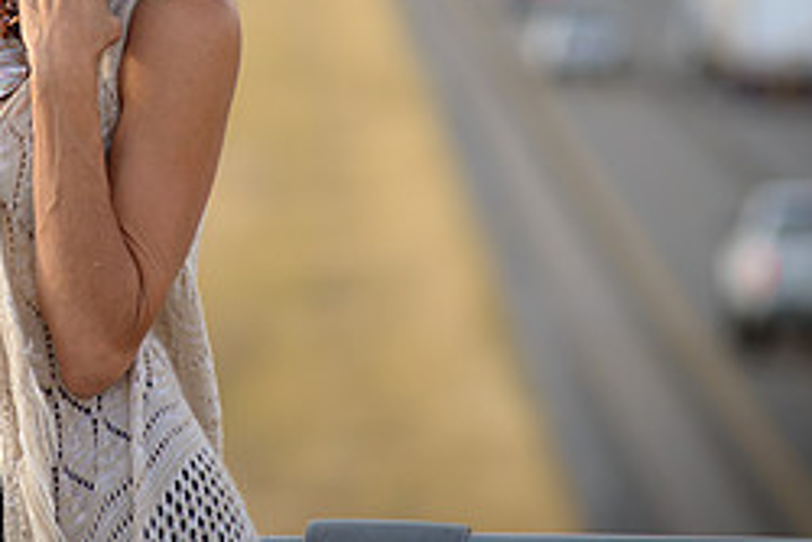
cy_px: 15
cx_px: 101
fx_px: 8892
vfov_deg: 3.5
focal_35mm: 394
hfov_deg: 5.2
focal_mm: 155
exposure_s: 1/640
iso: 200
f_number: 4
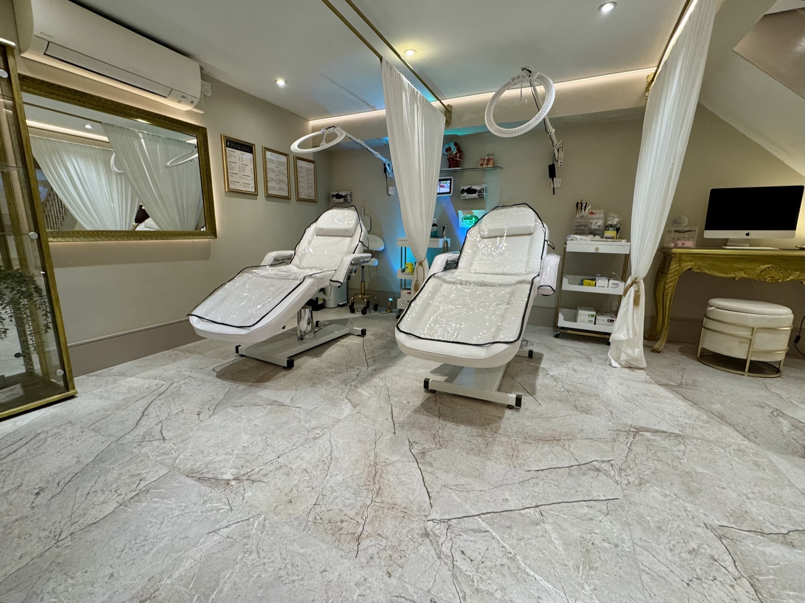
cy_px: 302
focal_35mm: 14
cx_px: 402
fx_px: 325
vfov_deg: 85.6
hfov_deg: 102.1
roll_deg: +2.4
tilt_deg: -10.9
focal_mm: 2.22
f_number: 2.2
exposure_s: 1/100
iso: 200
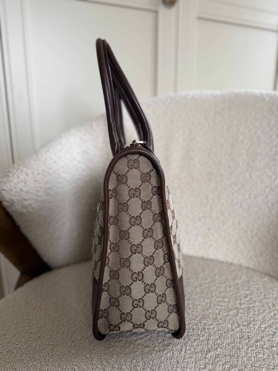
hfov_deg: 56.8
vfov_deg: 71.6
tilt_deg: -13.3
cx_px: 139
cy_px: 186
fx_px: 257
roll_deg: -0.4
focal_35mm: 24
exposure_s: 1/121
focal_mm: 6.76
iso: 100
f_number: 1.78
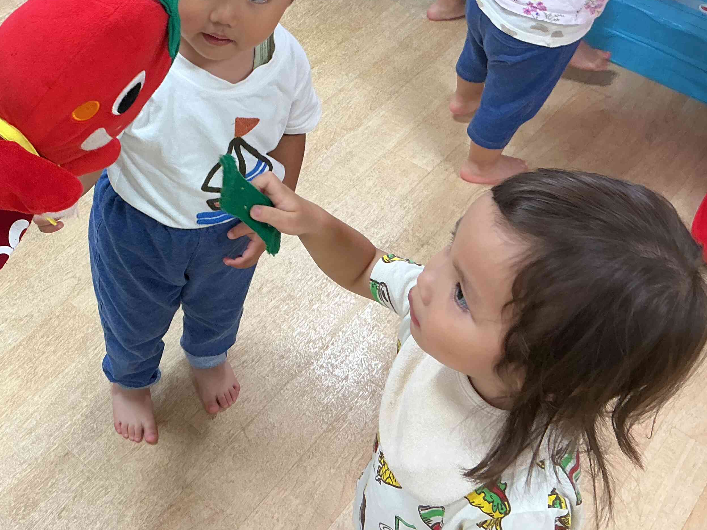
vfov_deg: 30.7
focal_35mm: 47
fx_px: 960
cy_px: 189
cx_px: 177
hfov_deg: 39.3
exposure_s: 1/60
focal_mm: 3
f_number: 1.8
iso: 32
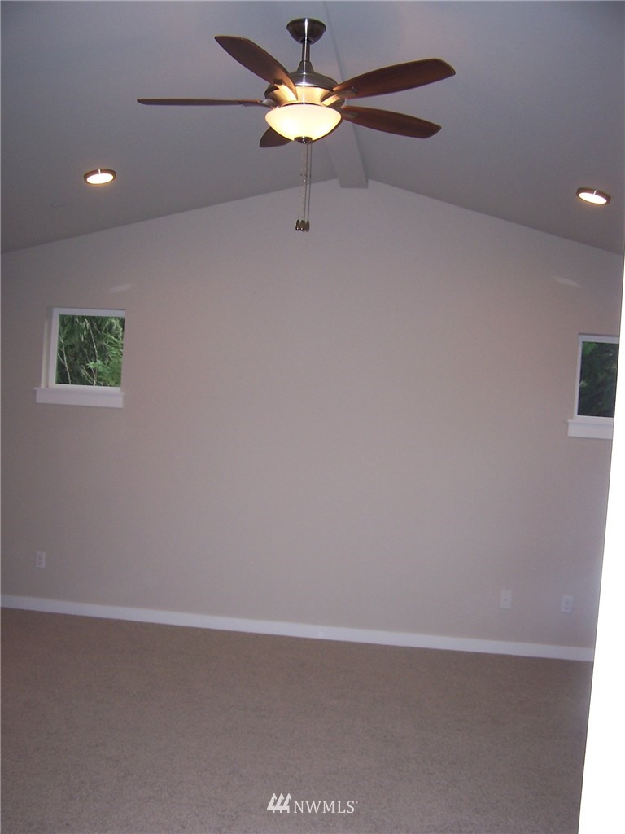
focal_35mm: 38
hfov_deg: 37.7
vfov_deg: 49.0
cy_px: 417
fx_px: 915
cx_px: 312
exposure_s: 1/60
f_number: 2.8
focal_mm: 6.3
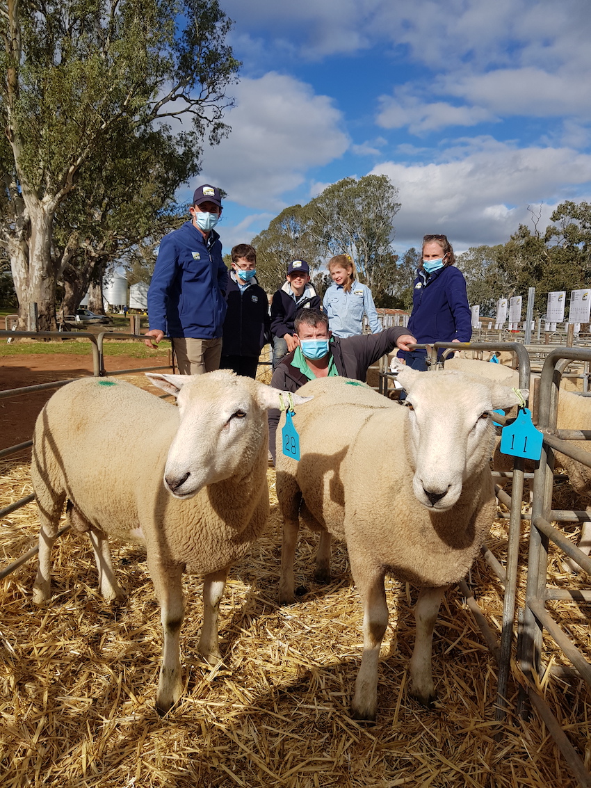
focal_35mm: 26
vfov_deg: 67.3
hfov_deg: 53.1
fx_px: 592
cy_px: 394
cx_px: 296
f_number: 1.7
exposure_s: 1/3384
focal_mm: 4.2
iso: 40
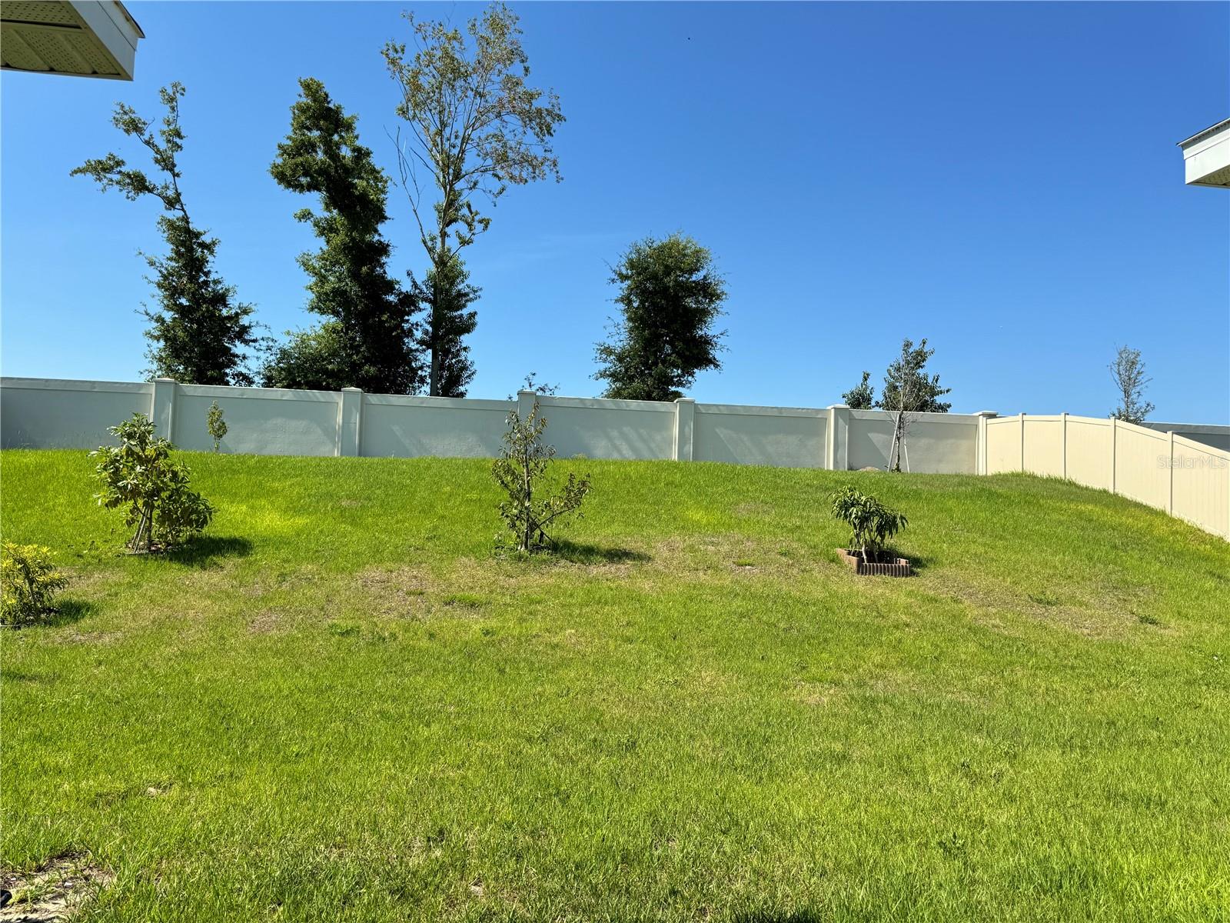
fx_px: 853
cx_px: 615
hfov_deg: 71.6
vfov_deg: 56.8
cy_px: 462
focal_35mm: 24
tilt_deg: +2.2
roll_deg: -1.7
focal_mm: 6.76
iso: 80
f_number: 1.78
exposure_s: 1/2710
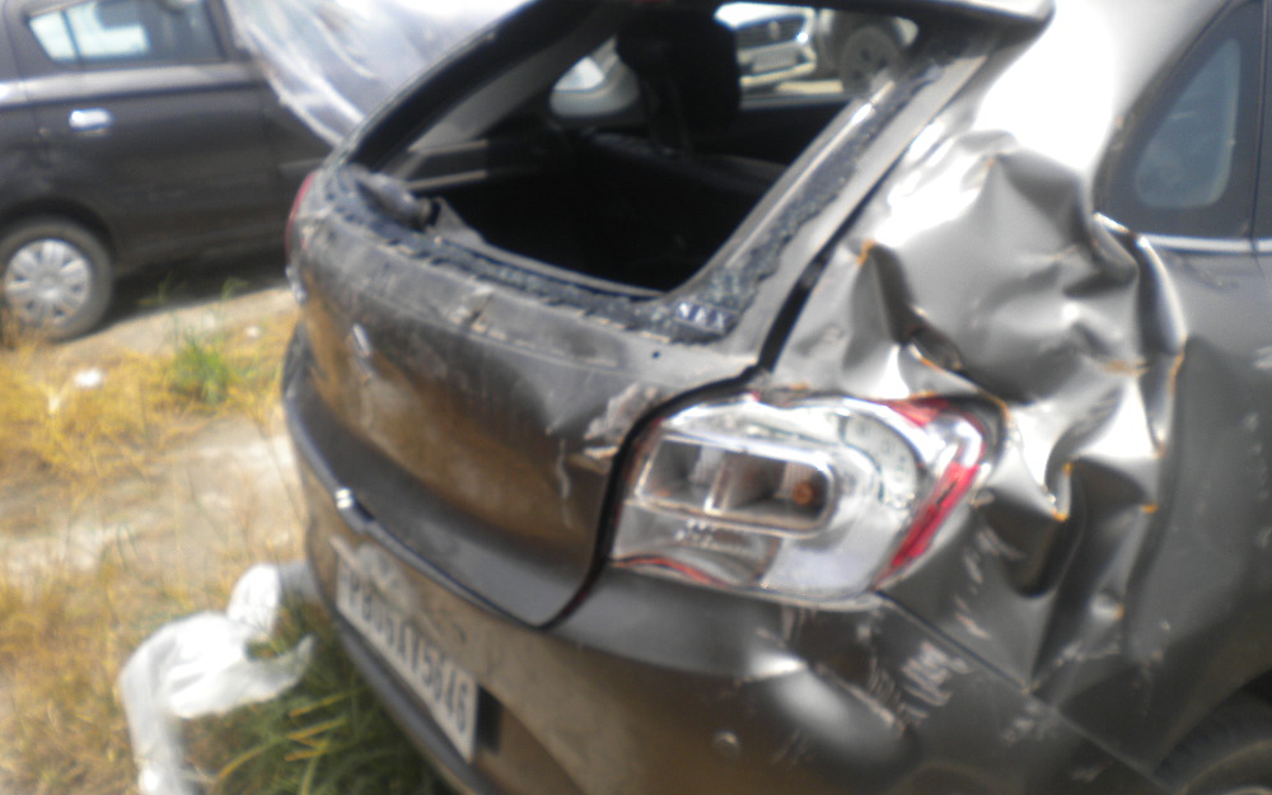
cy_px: 450
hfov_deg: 51.5
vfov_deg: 33.5
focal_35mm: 38
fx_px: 1317
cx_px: 642
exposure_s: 1/399
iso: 80
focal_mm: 6.3
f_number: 4.6
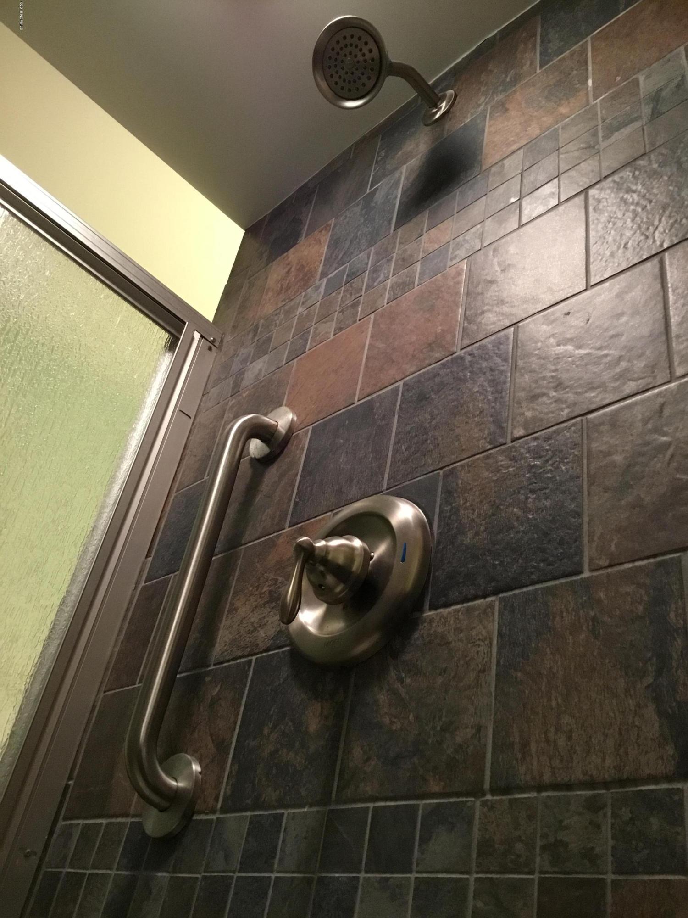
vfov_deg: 58.4
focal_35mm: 31
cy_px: 459
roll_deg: -11.3
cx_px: 344
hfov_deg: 45.4
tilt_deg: +34.1
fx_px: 822
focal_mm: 3.3
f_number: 2.4
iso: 200
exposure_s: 1/30
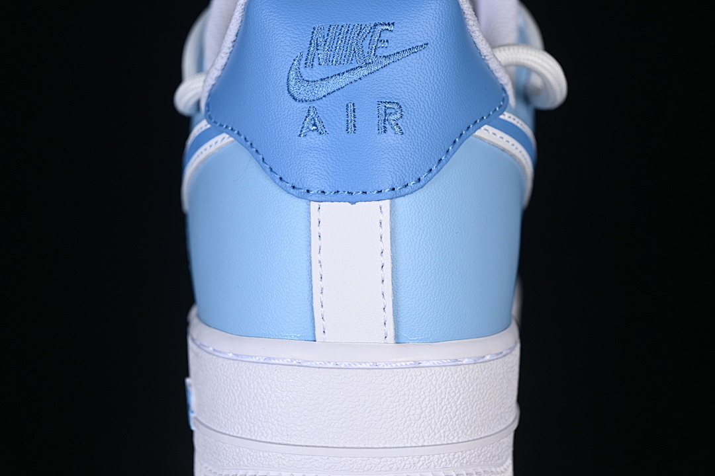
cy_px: 238
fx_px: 1489
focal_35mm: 75
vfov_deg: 18.2
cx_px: 358
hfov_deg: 27.0
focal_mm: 50
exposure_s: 1/80
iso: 160
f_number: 7.1
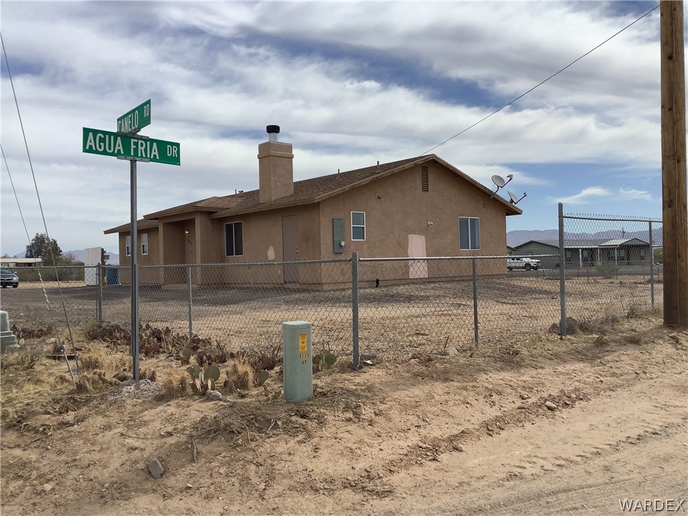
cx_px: 344
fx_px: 616
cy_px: 258
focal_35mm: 31
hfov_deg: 58.4
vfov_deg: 45.4
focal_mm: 3.3
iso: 25
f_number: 2.4
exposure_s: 1/2331
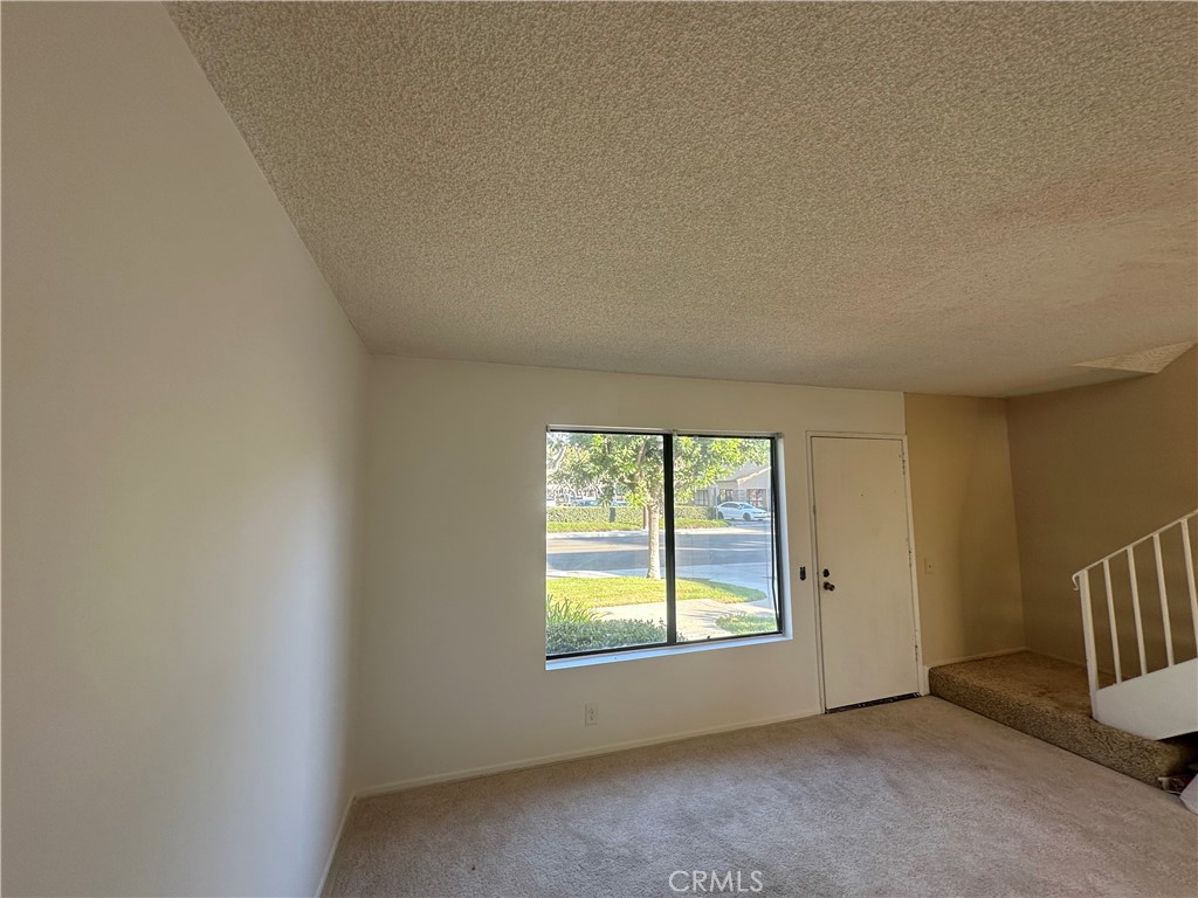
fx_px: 485
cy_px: 449
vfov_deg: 85.7
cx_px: 599
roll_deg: +0.4
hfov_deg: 102.1
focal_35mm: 14
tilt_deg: +5.9
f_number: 2.2
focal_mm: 2.22
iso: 50
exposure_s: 1/99
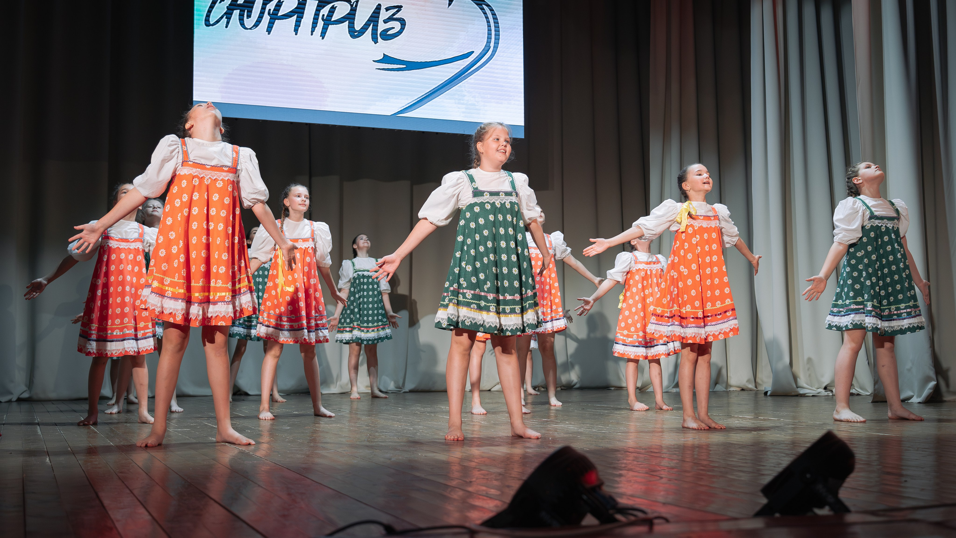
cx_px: 470
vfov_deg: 29.0
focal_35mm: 41
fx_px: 1042
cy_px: 266
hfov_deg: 49.3
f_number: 3.2
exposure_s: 1/500
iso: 2500
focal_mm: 36
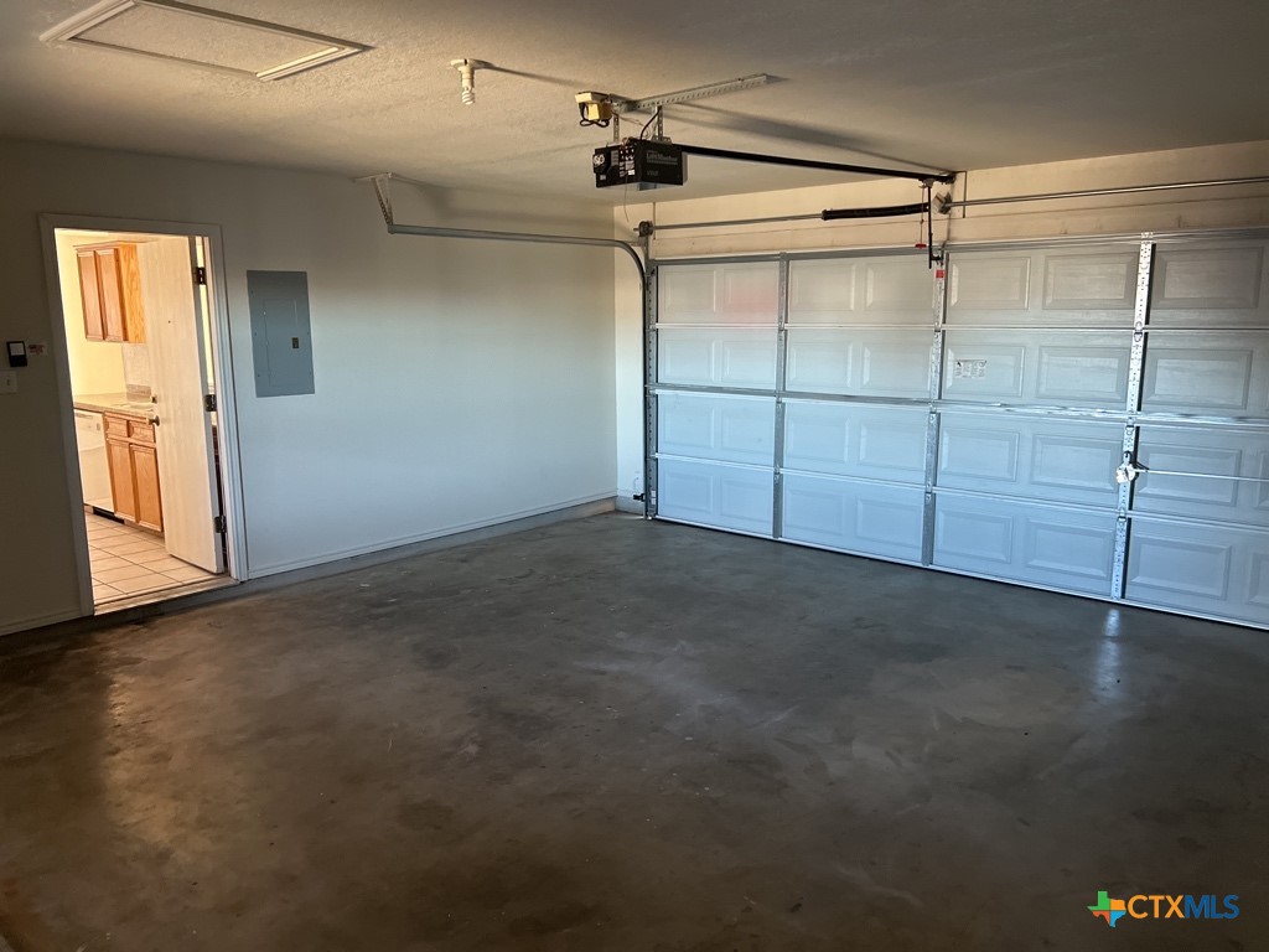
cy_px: 476
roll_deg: +1.1
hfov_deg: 67.3
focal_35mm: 26
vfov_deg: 53.1
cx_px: 634
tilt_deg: -9.4
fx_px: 953
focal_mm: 5.7
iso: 500
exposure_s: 1/60
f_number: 1.5
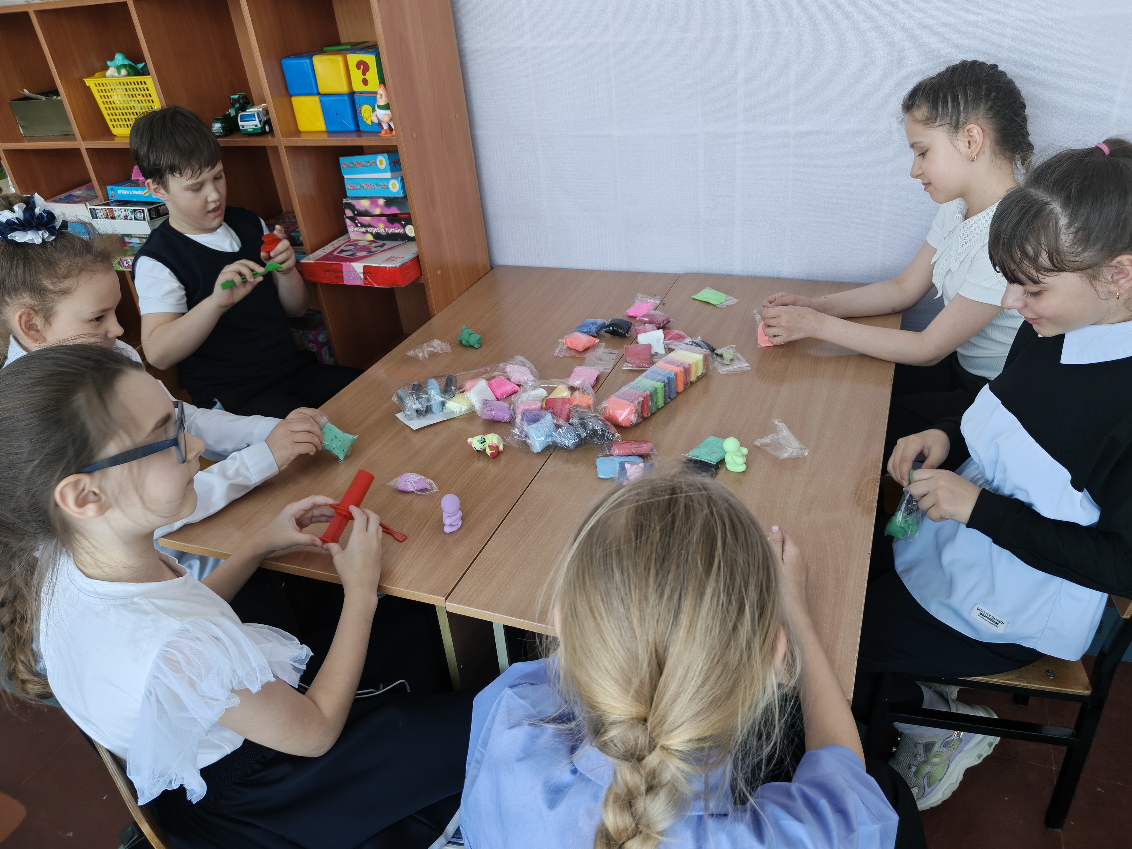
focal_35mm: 24
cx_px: 560
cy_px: 408
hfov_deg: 71.6
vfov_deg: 56.8
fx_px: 785
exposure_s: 1/100
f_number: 1.8
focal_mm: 5.56
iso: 52
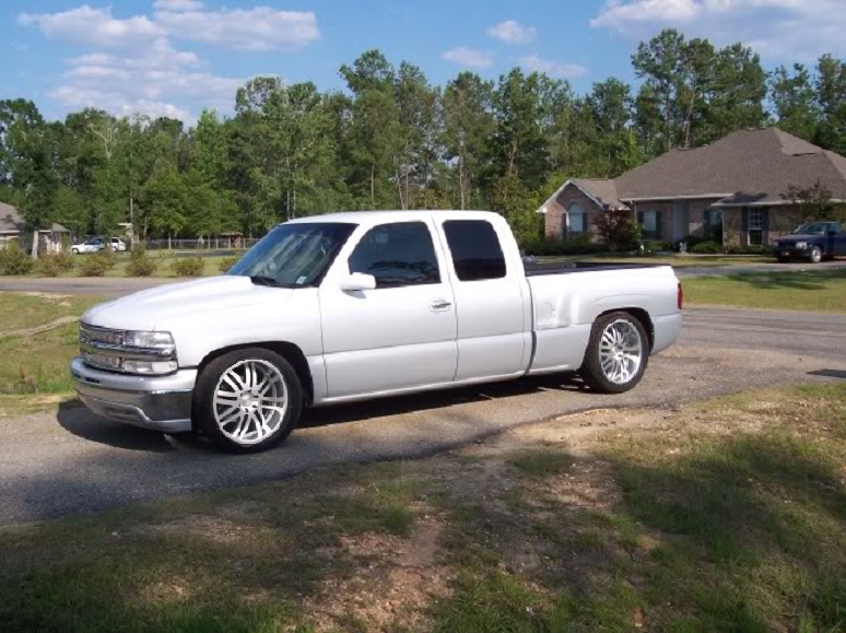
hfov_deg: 49.0
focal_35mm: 38
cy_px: 316
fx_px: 928
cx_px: 423
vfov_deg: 37.7
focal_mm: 8
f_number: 4.8
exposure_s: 1/700
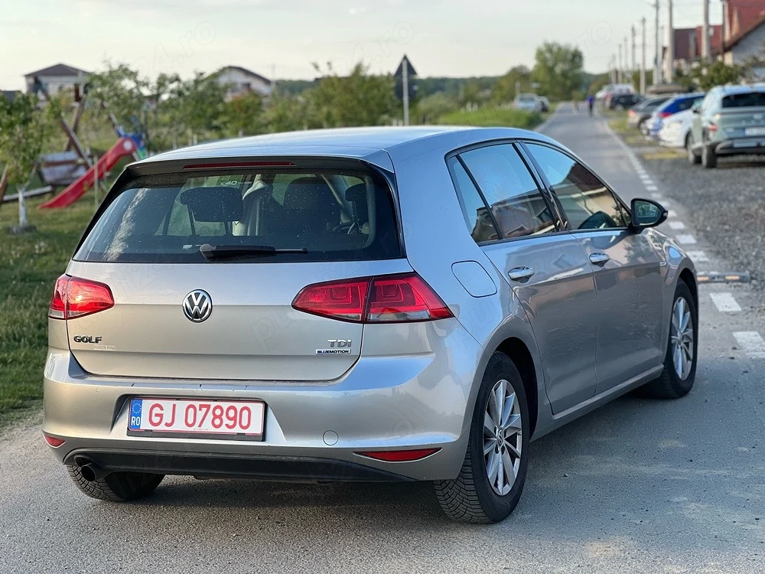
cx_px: 382
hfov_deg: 25.3
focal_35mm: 77
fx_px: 1702
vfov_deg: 19.1
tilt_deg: -5.2
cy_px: 287
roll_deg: +1.7
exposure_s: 1/121
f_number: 2.8
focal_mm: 9
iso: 32
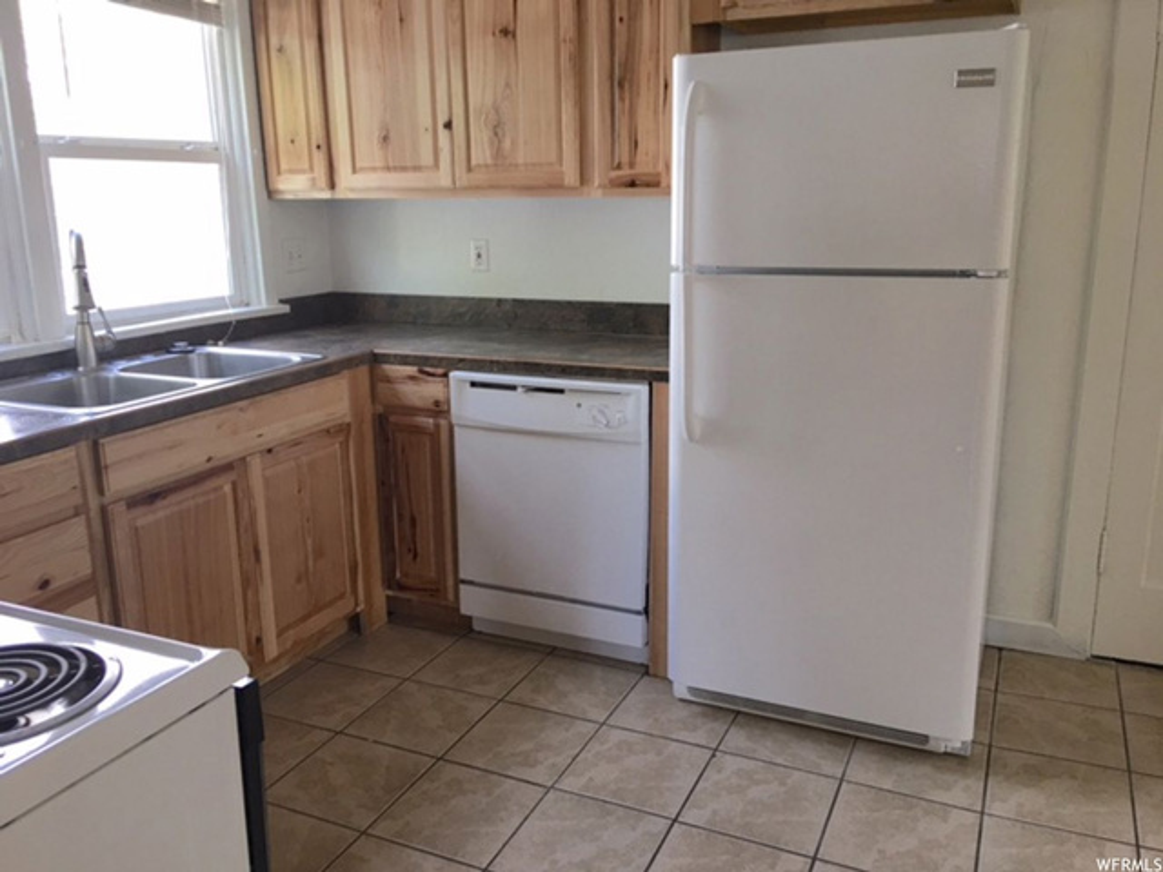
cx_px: 582
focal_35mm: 29
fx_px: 974
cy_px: 436
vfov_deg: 48.2
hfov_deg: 61.7
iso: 25
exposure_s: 1/30
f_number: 2.2
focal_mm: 4.15
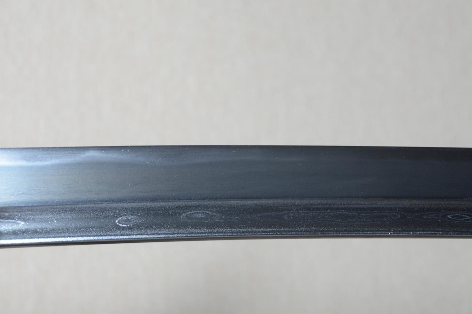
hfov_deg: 14.4
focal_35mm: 142
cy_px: 157
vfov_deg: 9.6
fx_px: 1867
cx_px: 236
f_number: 11
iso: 400
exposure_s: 1/2
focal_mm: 95
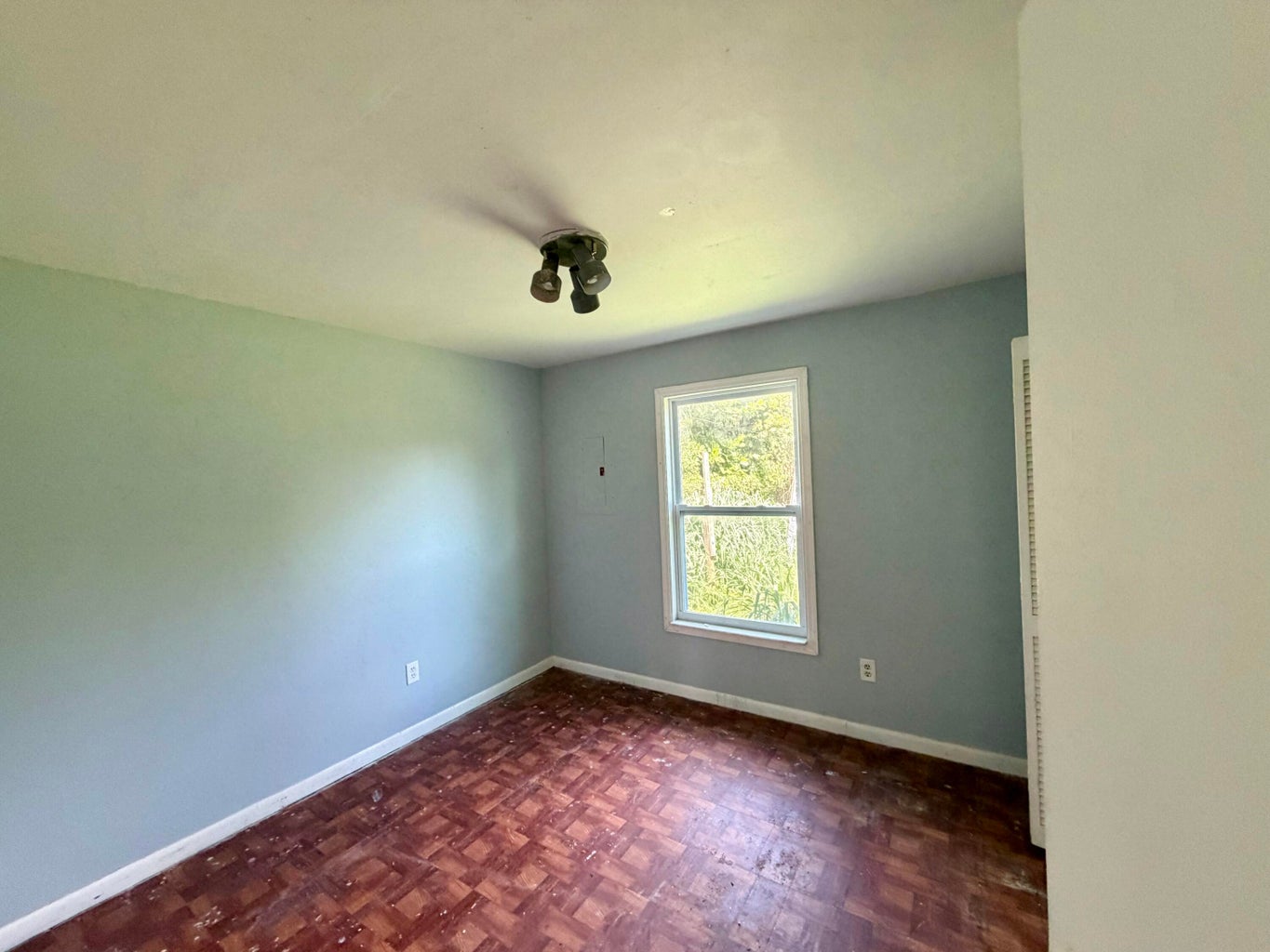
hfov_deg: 102.1
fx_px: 514
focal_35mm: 14
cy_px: 476
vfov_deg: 85.7
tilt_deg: -1.3
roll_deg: +1.7
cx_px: 635
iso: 320
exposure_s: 1/72
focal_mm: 2.22
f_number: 2.2
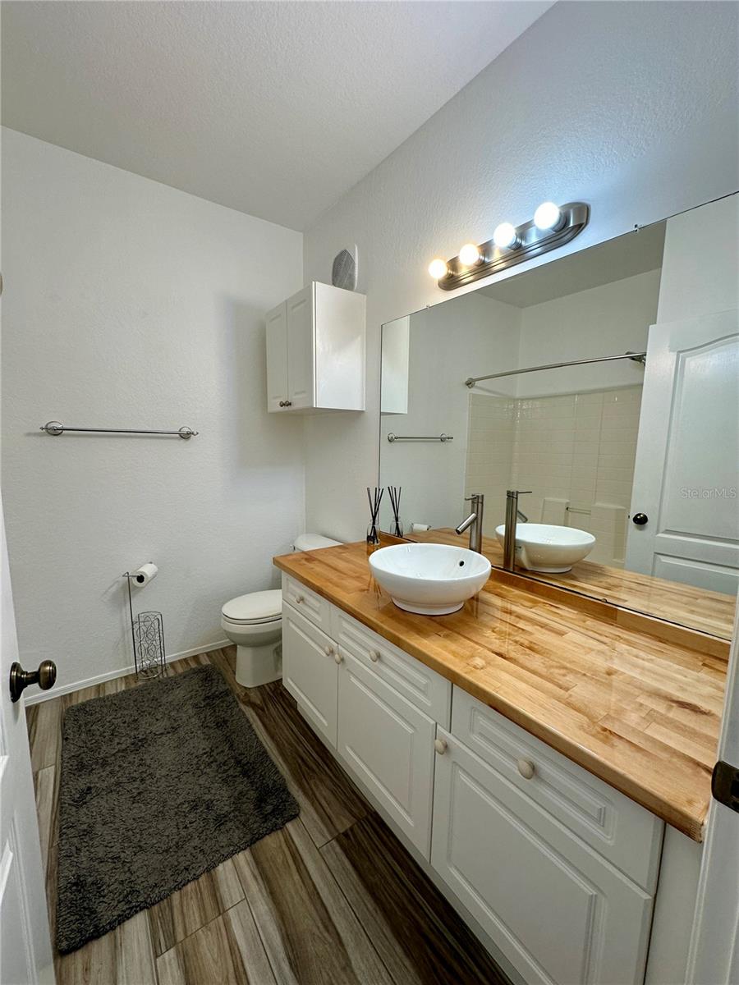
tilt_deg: -6.2
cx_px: 370
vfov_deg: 102.1
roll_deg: -1.7
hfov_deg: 85.7
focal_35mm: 14
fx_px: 399
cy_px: 492
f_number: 2.2
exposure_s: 1/120
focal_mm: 2.22
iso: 64
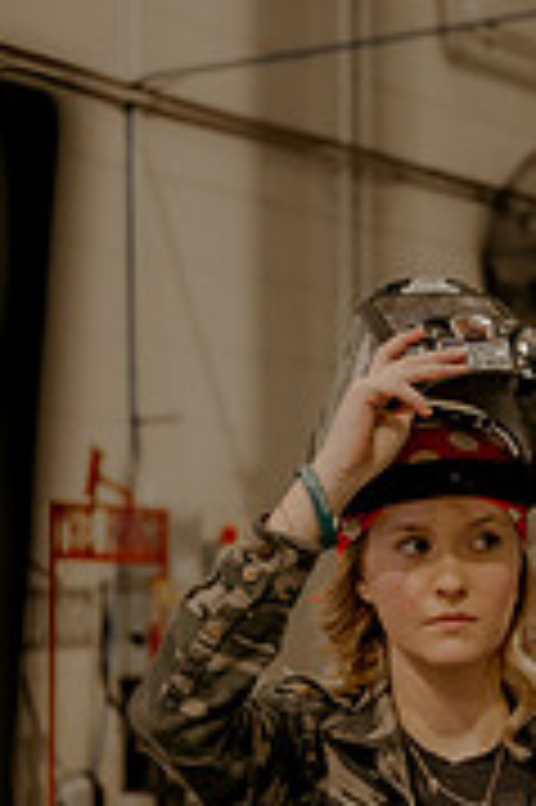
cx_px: 570
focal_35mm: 138
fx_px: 3088
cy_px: 648
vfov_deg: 14.8
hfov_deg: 9.8
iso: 500
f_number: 2.8
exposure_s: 1/100
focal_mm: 55
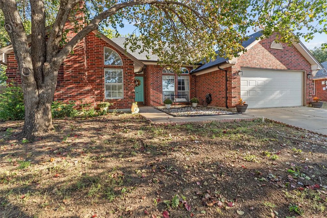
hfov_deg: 96.7
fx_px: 145
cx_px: 164
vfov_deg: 73.8
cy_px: 109
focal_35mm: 16
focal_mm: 11
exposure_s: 1/30
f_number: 8
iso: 320
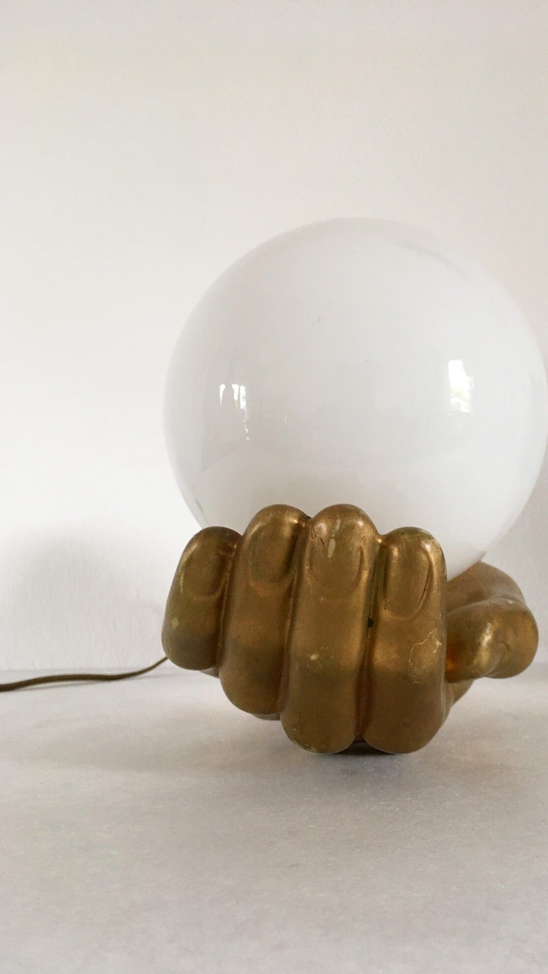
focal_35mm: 32
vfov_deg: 61.0
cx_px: 354
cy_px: 492
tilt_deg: +3.7
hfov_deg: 36.4
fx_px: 827
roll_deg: +2.7
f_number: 2.2
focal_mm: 4.15
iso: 125
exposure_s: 1/33
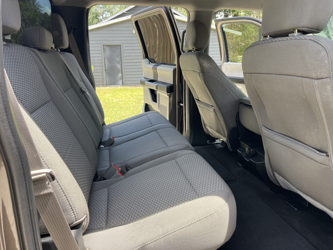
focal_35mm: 25
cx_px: 166
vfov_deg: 54.9
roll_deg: +1.0
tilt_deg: -15.1
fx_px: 240
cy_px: 125
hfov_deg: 69.4
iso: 32
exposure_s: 1/215
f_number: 1.6
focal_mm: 5.1
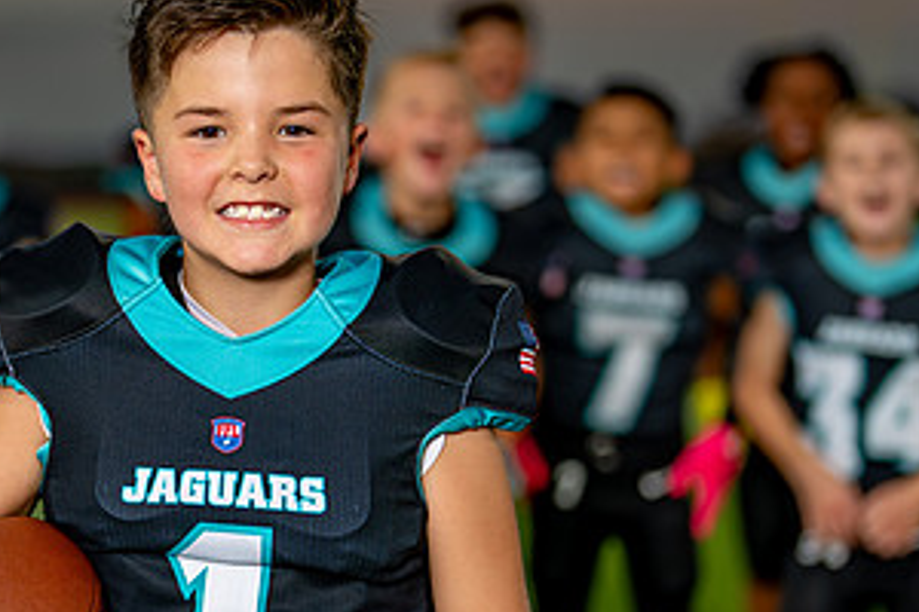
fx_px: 2731
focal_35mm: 107
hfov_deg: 19.1
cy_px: 360
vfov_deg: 12.8
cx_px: 361
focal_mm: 50
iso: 100
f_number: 1.2
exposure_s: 1/400
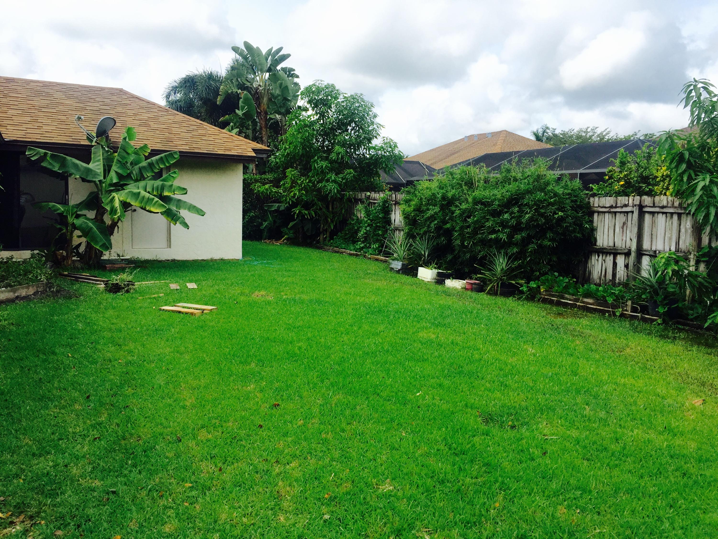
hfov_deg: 61.7
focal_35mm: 29
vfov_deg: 48.2
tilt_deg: -5.9
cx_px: 359
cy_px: 270
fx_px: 602
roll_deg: -2.6
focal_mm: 4.15
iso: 32
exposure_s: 1/1980
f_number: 2.2
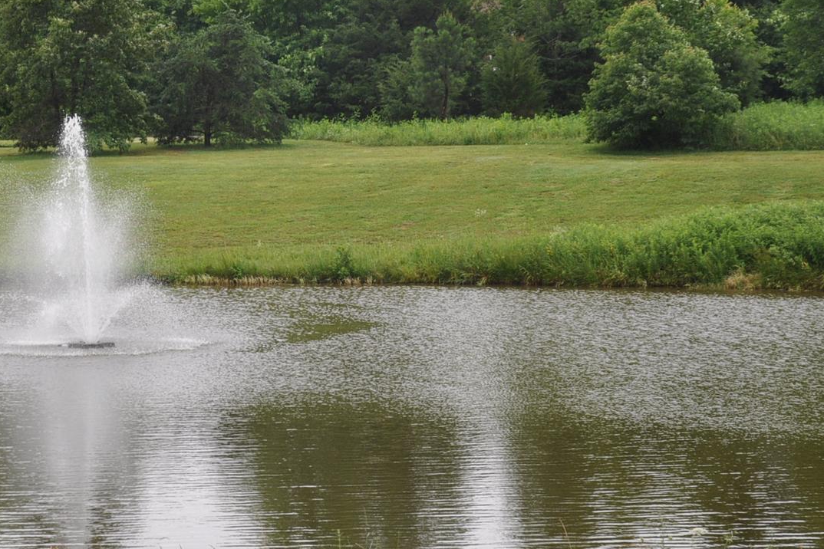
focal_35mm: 120
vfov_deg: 11.4
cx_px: 95
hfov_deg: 16.8
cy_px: 175
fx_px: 2746
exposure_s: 1/200
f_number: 7.1
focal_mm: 42
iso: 200
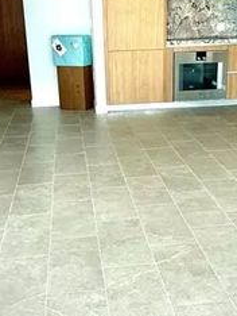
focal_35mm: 51
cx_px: 129
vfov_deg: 37.4
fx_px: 465
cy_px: 178
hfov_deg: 28.6
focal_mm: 2.22
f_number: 2.2
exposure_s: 1/99
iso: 100
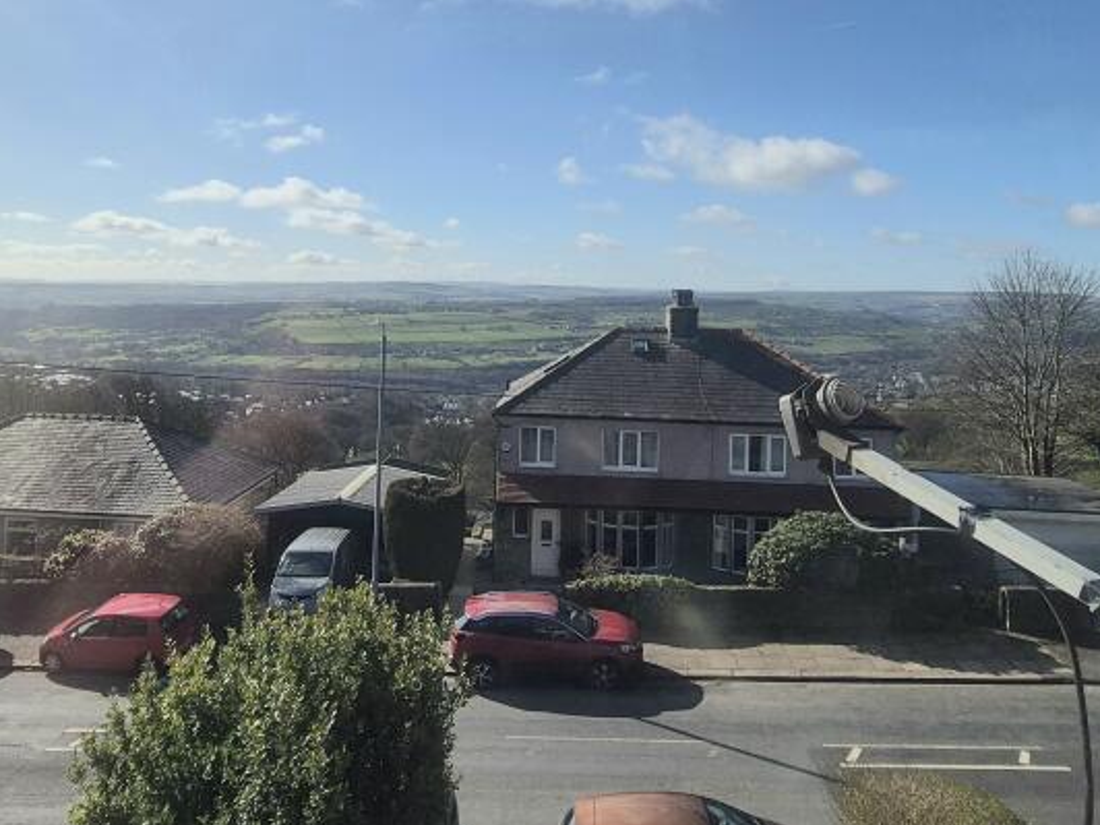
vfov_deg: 53.6
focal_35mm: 25
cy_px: 263
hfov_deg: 69.2
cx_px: 492
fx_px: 794
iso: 50
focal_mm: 2.2
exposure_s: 1/5000
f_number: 2.2
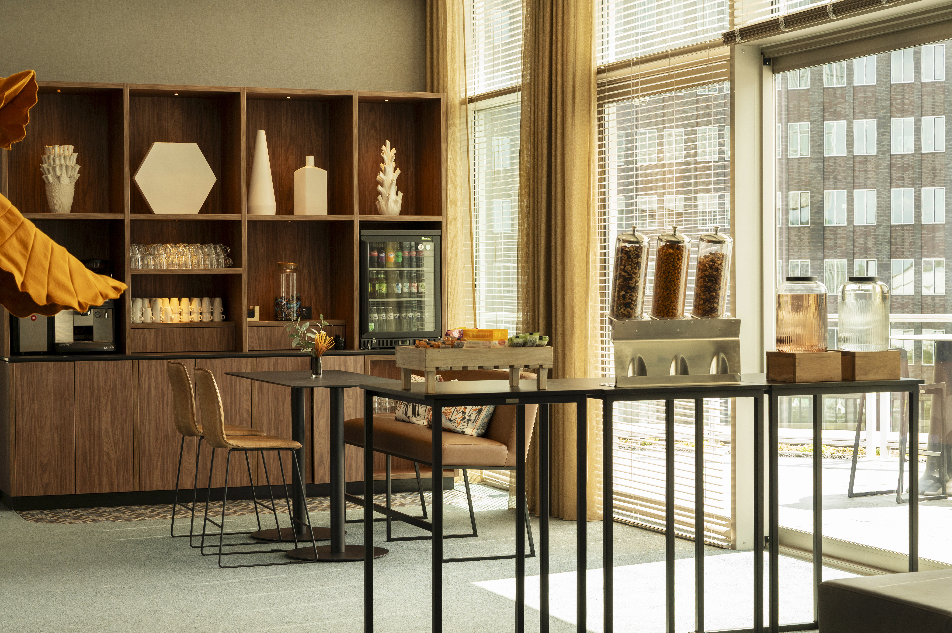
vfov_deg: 19.4
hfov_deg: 28.9
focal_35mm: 70
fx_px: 1850
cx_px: 476
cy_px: 316
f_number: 9
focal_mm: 70
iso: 500
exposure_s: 1/50
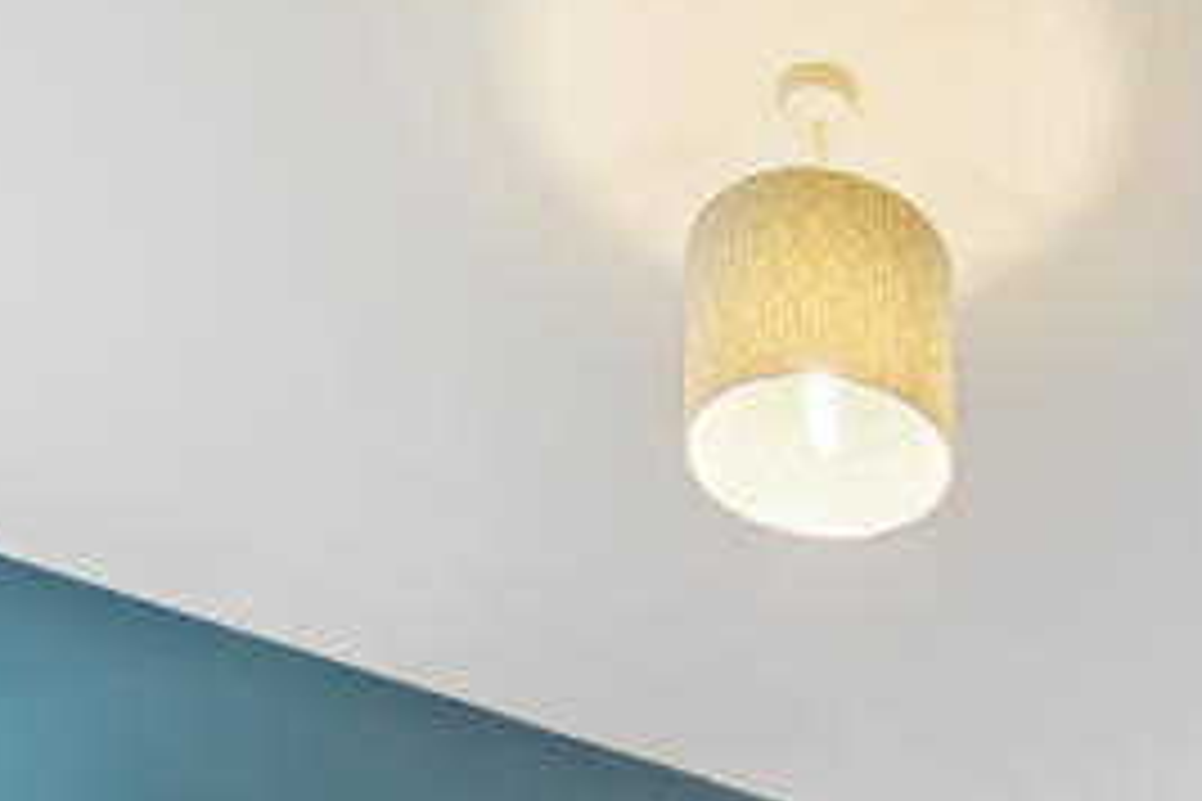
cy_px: 1406
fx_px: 1536
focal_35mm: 46
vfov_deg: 21.0
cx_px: 1044
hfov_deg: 40.1
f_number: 4
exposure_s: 1/80
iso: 1250
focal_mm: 12
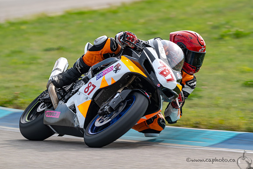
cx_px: 142
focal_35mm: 674
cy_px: 85
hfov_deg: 3.1
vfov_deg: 2.0
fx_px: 4734
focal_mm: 600
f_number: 10
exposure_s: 1/200
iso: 160
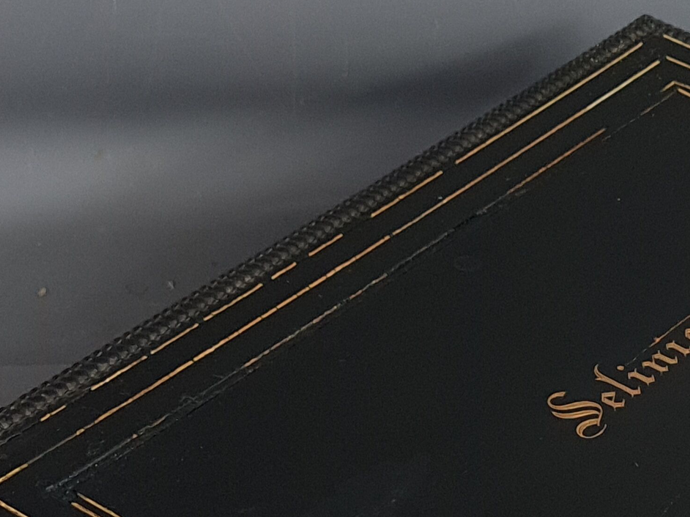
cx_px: 647
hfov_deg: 26.3
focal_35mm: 71
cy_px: 609
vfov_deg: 19.6
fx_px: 1415
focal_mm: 5.4
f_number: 1.8
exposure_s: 1/100
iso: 100
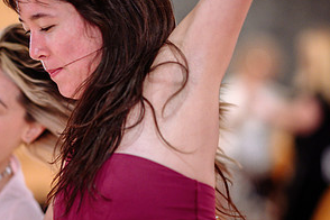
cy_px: 128
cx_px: 125
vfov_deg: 6.6
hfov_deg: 9.9
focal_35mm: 207
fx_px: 1897
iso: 1250
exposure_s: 1/500
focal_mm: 105
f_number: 1.4
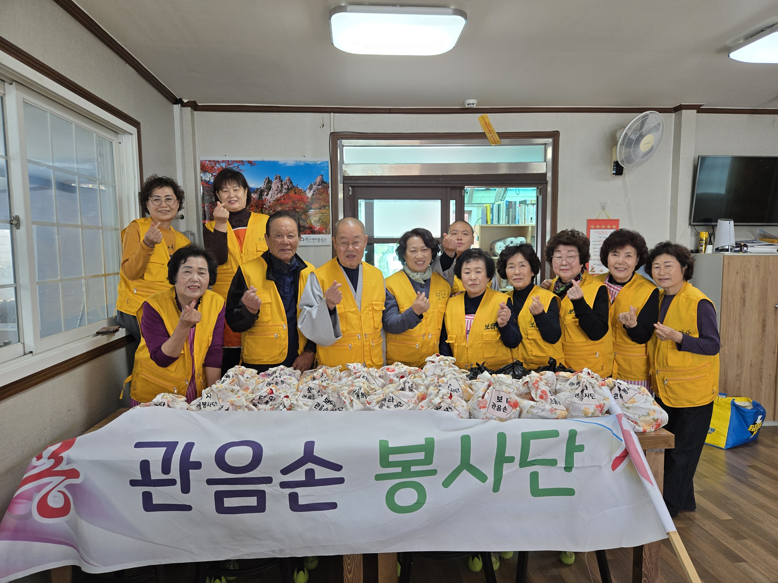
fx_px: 517
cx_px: 389
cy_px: 292
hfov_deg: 73.9
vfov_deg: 58.9
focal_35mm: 23
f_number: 1.8
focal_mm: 5.4
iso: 100
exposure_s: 1/120
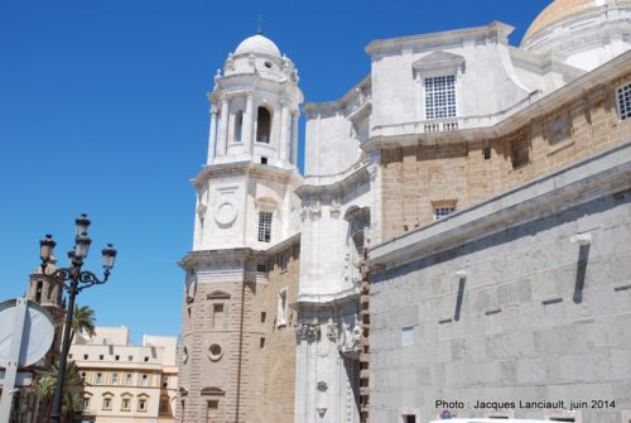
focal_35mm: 36
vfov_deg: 37.0
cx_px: 316
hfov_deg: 53.1
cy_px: 212
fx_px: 632
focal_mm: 24
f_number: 8
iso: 100
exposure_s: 1/250
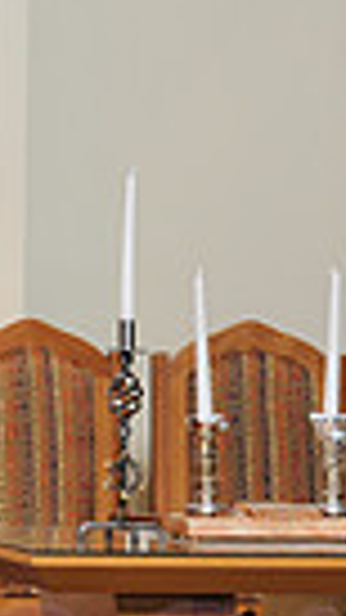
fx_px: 2742
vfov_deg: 12.8
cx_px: -643
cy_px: 387
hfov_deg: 6.6
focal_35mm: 168
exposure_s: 1/50
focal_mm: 38
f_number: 5
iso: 500
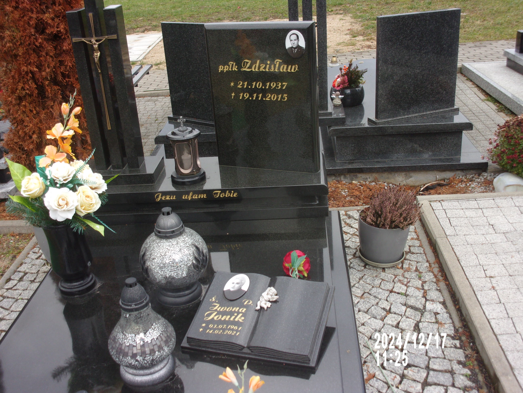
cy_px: 196
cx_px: 262
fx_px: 650
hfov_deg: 43.9
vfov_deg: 33.6
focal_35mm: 43
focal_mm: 7.8
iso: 80
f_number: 4.7
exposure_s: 1/38
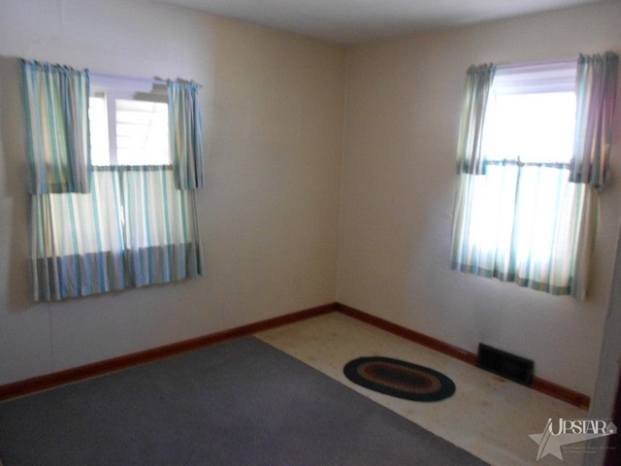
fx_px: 466
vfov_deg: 53.1
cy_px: 233
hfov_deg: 67.3
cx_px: 310
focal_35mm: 26
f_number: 3.2
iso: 400
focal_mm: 4.6
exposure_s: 1/25
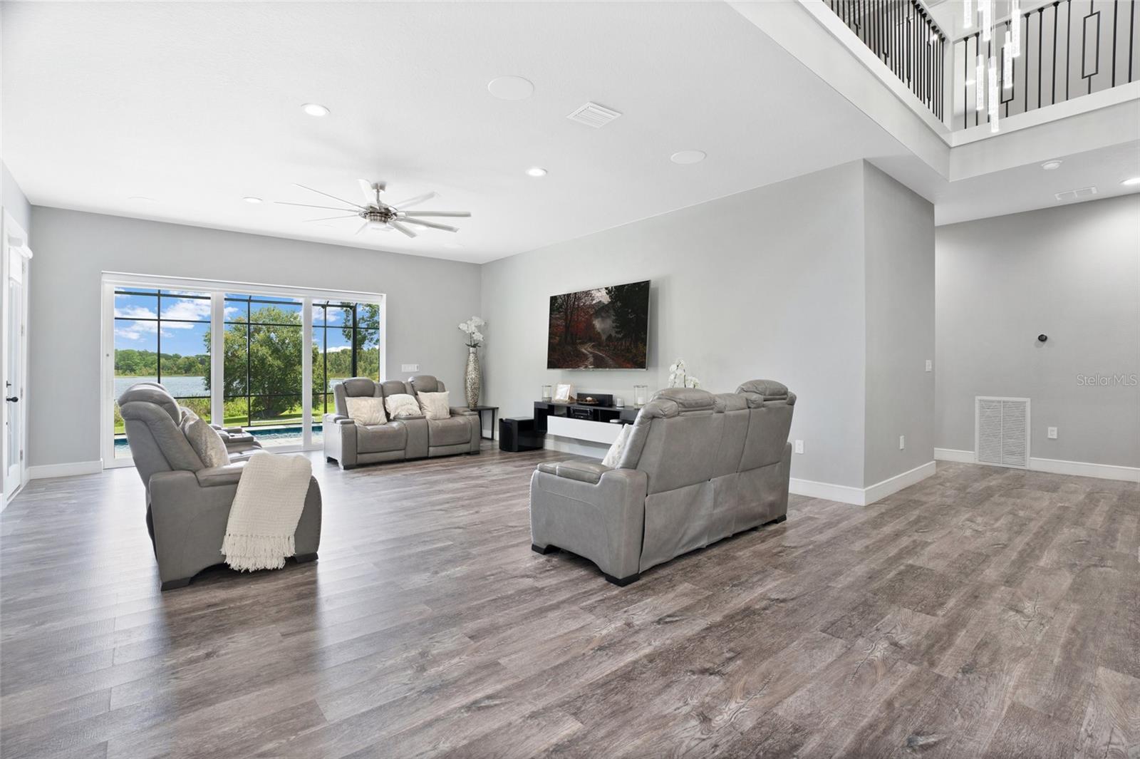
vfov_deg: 73.7
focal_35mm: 16
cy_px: 380
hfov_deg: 96.8
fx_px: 506
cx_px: 570
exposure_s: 1/4
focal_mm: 16
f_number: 7.1
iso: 800
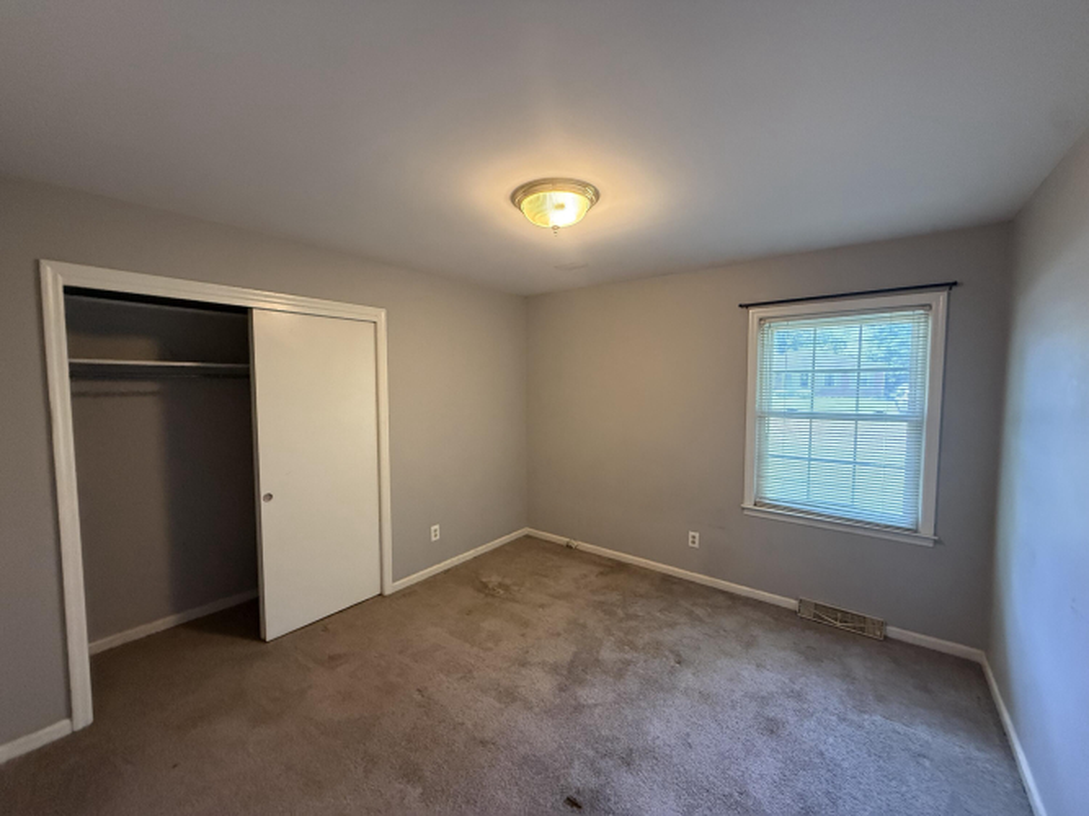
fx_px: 440
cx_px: 544
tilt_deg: -3.7
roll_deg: -0.1
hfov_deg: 102.1
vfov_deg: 85.7
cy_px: 408
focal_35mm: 14
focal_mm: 2.22
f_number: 2.2
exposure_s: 1/120
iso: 640
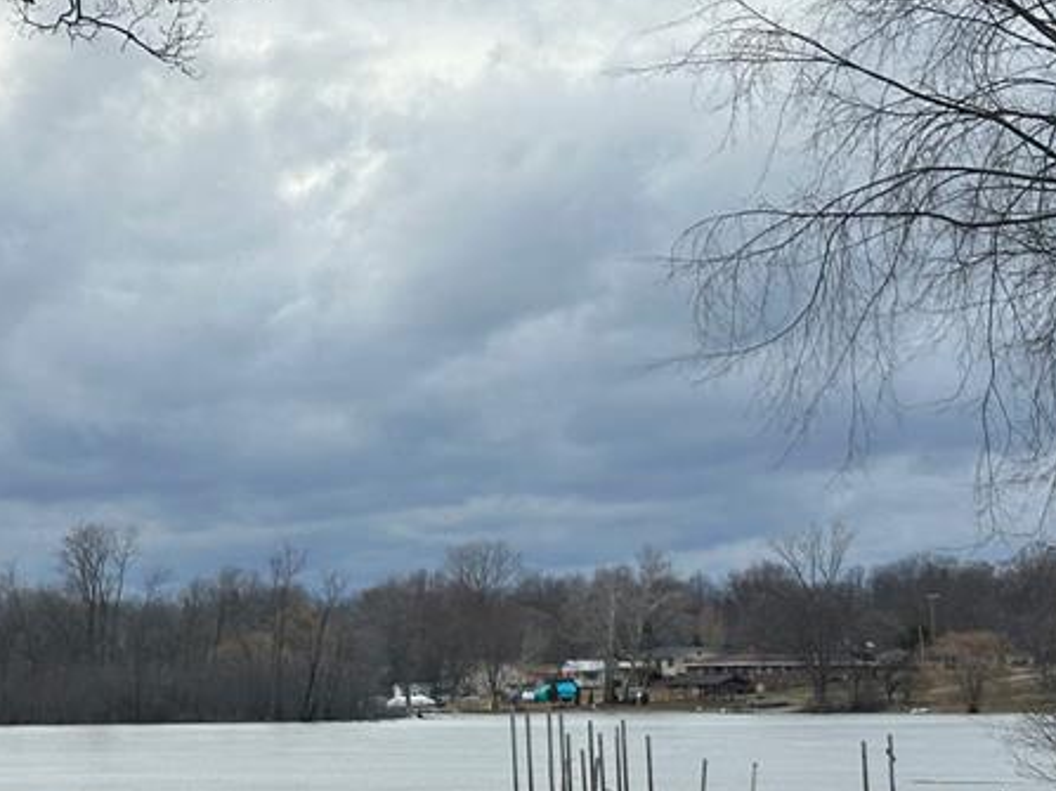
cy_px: 588
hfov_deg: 17.5
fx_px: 3355
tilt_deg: +2.0
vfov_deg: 13.4
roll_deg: +0.4
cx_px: -9
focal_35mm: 110
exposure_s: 1/1475
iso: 64
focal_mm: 6.86
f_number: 1.78
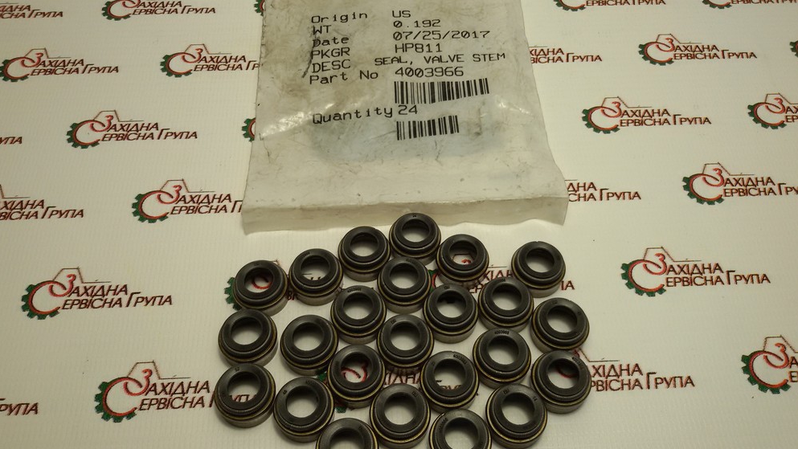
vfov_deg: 34.7
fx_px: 720
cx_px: 400
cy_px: 210
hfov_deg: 58.0
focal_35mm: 34
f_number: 2.4
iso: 50
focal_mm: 2.93
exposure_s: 1/100
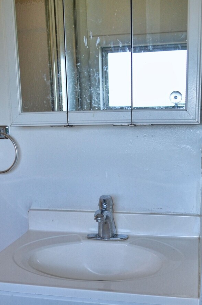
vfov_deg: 43.3
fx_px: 372
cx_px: 92
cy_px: 225
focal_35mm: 44
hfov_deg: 30.3
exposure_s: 1/125
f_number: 3.5
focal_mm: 18
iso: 400
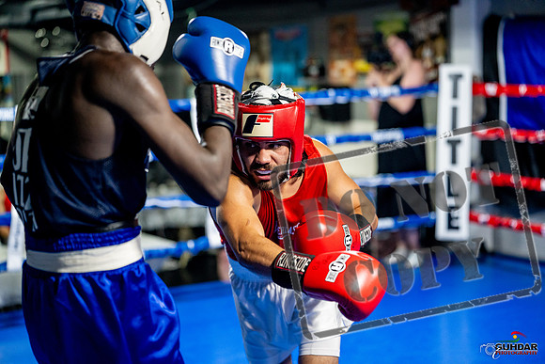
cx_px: 272
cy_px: 182
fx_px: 1060
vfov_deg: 19.5
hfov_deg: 28.8
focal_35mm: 70
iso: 4000
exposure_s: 1/800
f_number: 2
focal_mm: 70
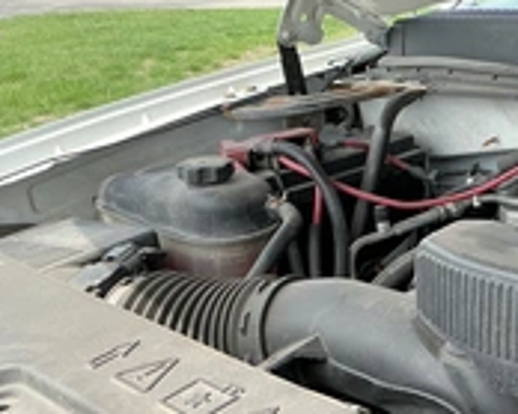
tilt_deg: -13.2
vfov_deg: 24.1
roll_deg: +2.1
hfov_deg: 27.4
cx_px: 575
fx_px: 965
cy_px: 152
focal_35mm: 63
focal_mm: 3
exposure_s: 1/335
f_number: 1.8
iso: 25
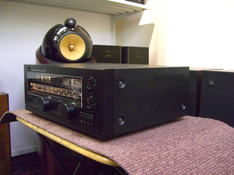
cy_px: 88
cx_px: 117
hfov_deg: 49.0
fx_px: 257
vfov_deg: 37.7
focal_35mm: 38
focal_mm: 7.9
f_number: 2.8
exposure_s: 1/50
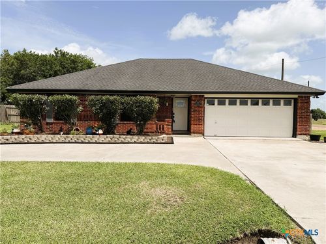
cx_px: 163
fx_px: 226
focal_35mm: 24
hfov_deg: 71.6
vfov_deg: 56.8
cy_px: 122
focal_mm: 6.76
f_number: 1.78
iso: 80
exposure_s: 1/6173
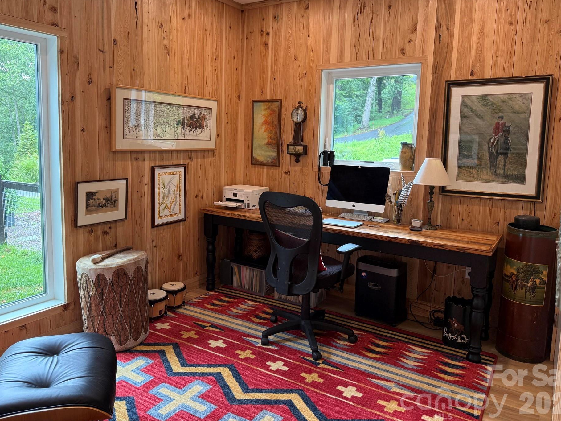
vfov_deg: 51.3
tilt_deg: -6.5
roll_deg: -1.7
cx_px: 270
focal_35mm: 27
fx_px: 438
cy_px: 188
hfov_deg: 65.3
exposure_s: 1/87
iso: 200
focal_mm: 6.76
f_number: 1.78
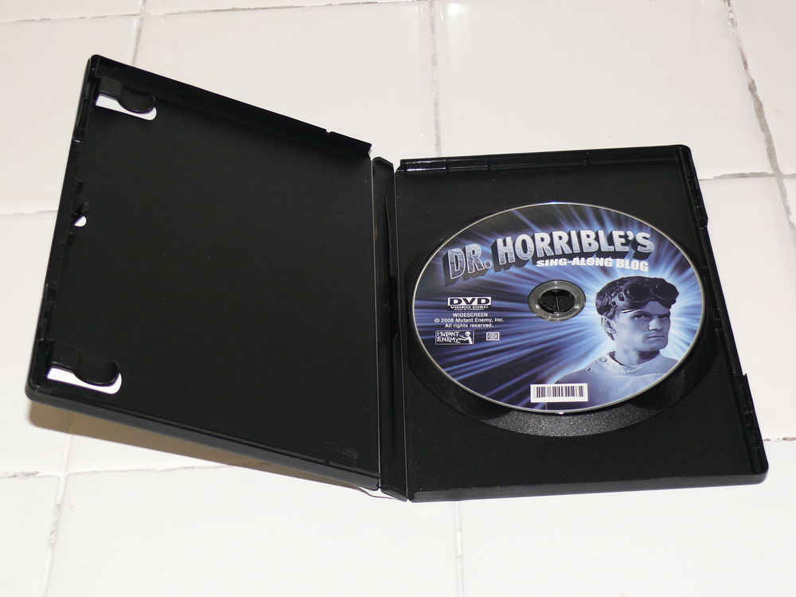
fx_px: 1610
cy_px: 298
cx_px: 398
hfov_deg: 27.8
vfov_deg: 21.0
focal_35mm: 70
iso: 100
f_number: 3.2
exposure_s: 1/30
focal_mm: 11.8
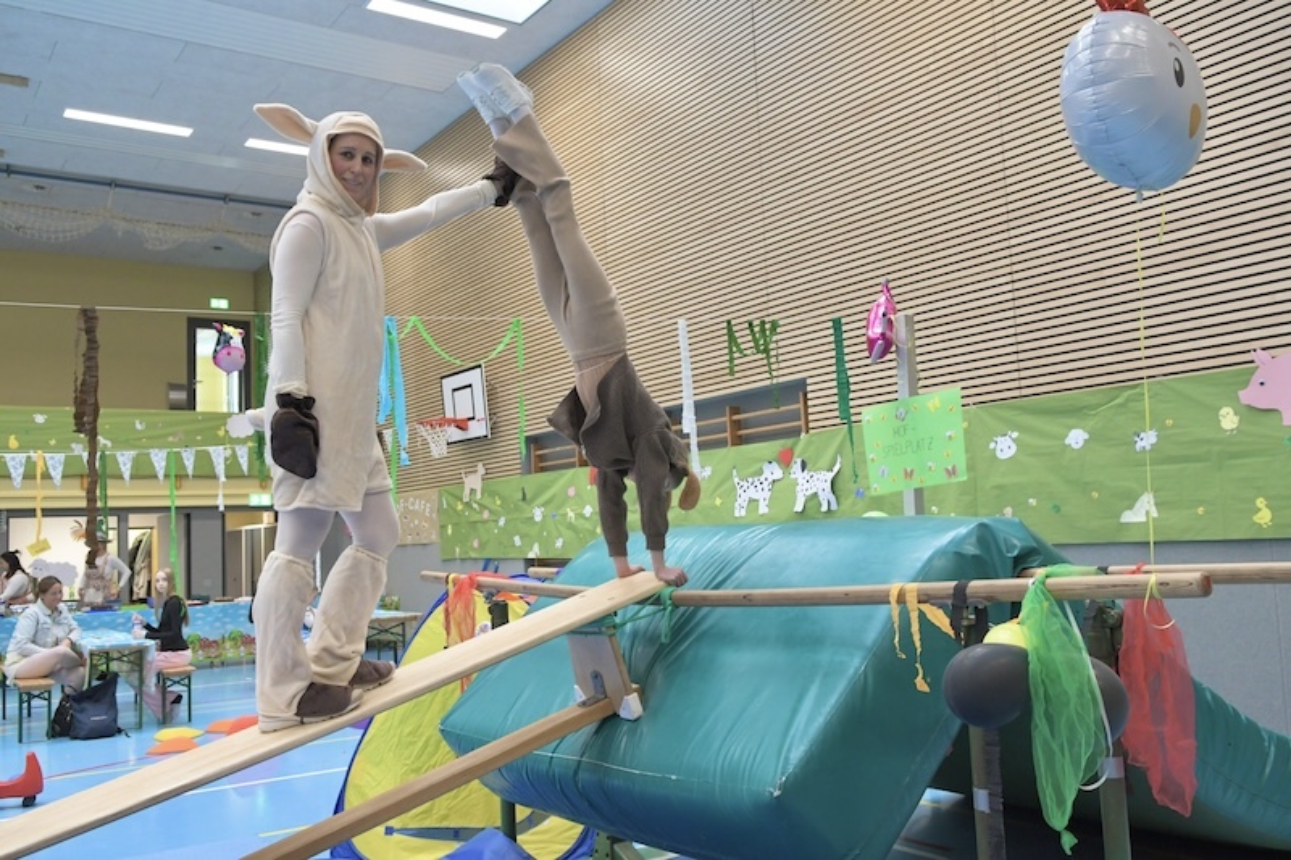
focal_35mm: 33
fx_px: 1183
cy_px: 430
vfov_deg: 40.0
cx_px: 646
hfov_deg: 57.2
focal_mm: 22
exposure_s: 1/125
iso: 2500
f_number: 5
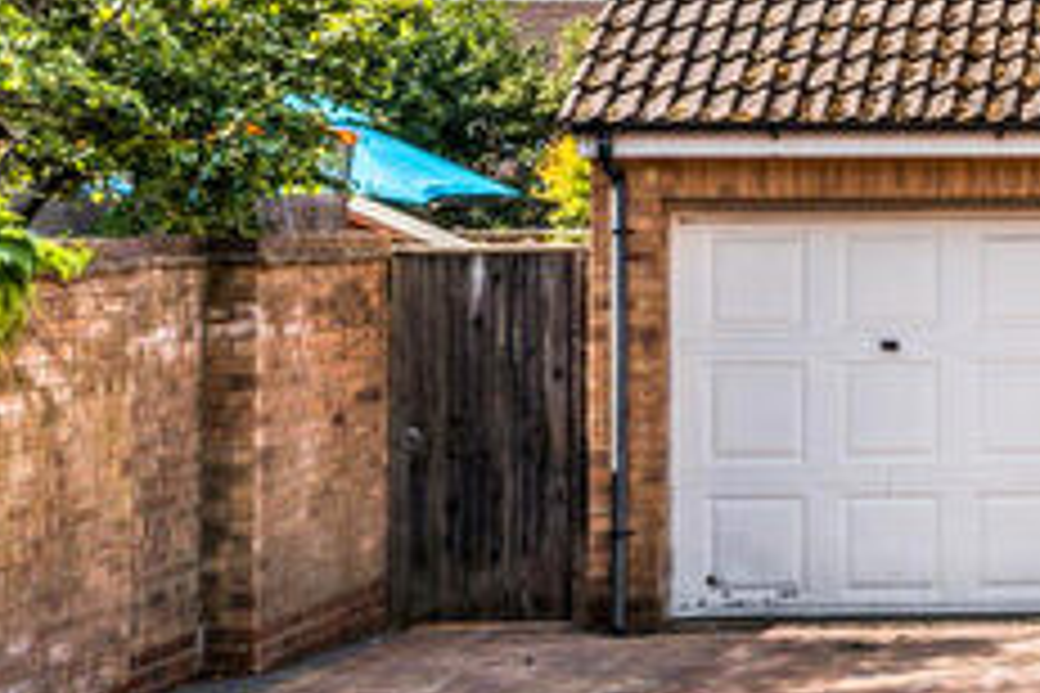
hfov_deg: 18.3
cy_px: 110
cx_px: 1247
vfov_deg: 12.8
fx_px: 3062
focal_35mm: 106
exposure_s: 1/320
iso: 250
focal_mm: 35
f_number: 11
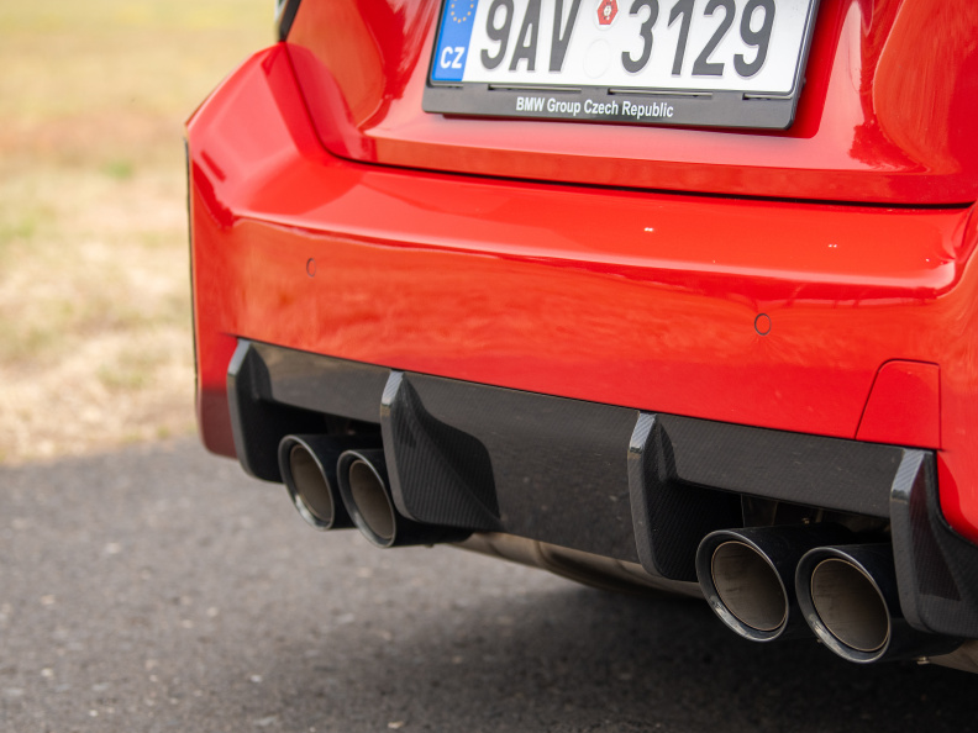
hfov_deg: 19.2
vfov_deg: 14.5
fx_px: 2882
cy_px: 463
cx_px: 573
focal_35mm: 102
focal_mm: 70
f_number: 2.8
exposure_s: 1/250
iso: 320
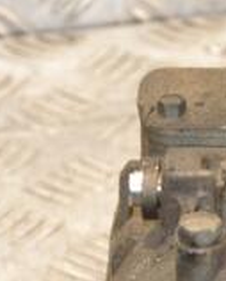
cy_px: 325
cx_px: 228
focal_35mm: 400
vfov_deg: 4.8
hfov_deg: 3.9
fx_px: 3333
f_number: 5.3
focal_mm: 75
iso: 800
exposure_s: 1/80
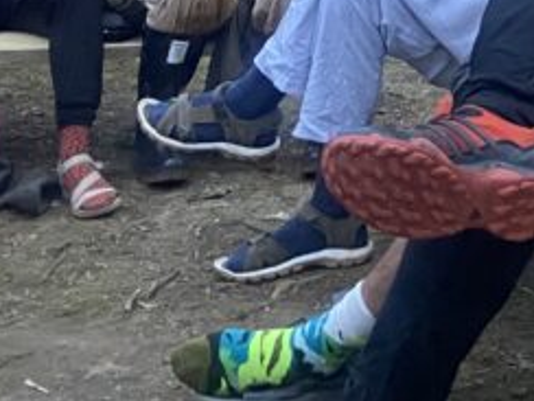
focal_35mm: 109
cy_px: -331
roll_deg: -3.3
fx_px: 1681
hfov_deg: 17.7
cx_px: 519
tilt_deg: +3.5
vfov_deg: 12.4
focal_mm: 4.25
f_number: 1.8
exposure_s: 1/30
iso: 800
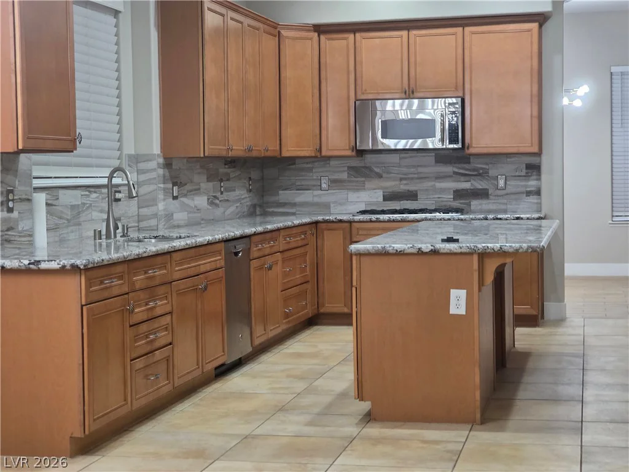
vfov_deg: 21.3
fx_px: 1254
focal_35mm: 69
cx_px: 314
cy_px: 236
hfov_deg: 28.2
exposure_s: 1/40
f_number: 2.4
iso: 250
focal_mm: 7.9
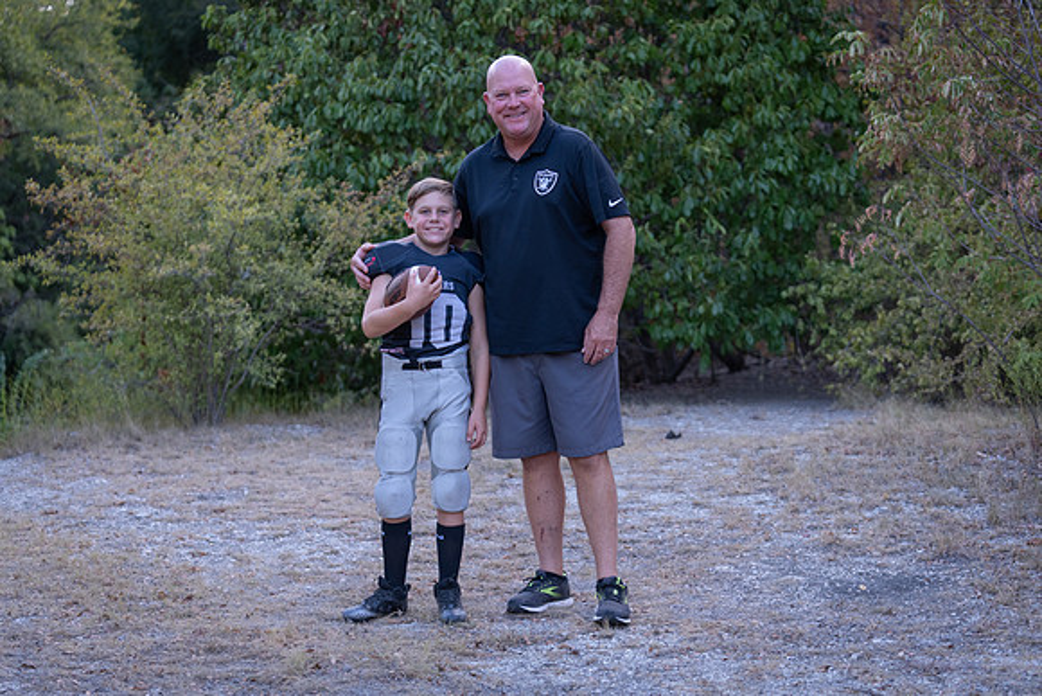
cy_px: 348
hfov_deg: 28.8
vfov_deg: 19.5
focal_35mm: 70
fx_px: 2026
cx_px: 521
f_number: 2.8
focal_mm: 70
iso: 640
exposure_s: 1/320
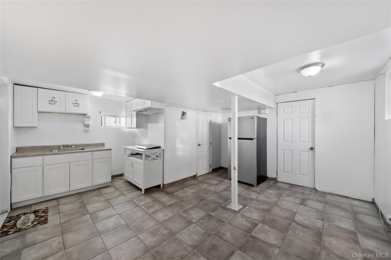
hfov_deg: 112.6
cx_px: 196
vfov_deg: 90.0
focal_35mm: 12
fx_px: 130
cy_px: 130
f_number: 8
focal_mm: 8
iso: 100
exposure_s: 1/2
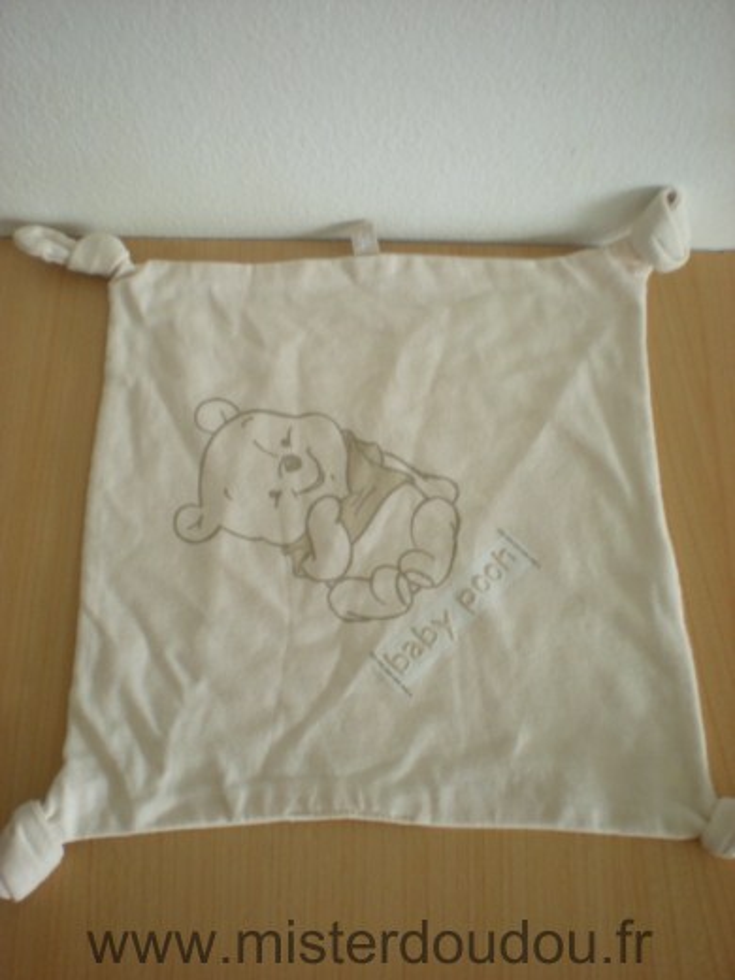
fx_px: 1076
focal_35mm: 38
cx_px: 368
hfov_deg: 37.7
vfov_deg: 49.0
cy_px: 490
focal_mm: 6.3
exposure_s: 1/13.7
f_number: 3.1
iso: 200
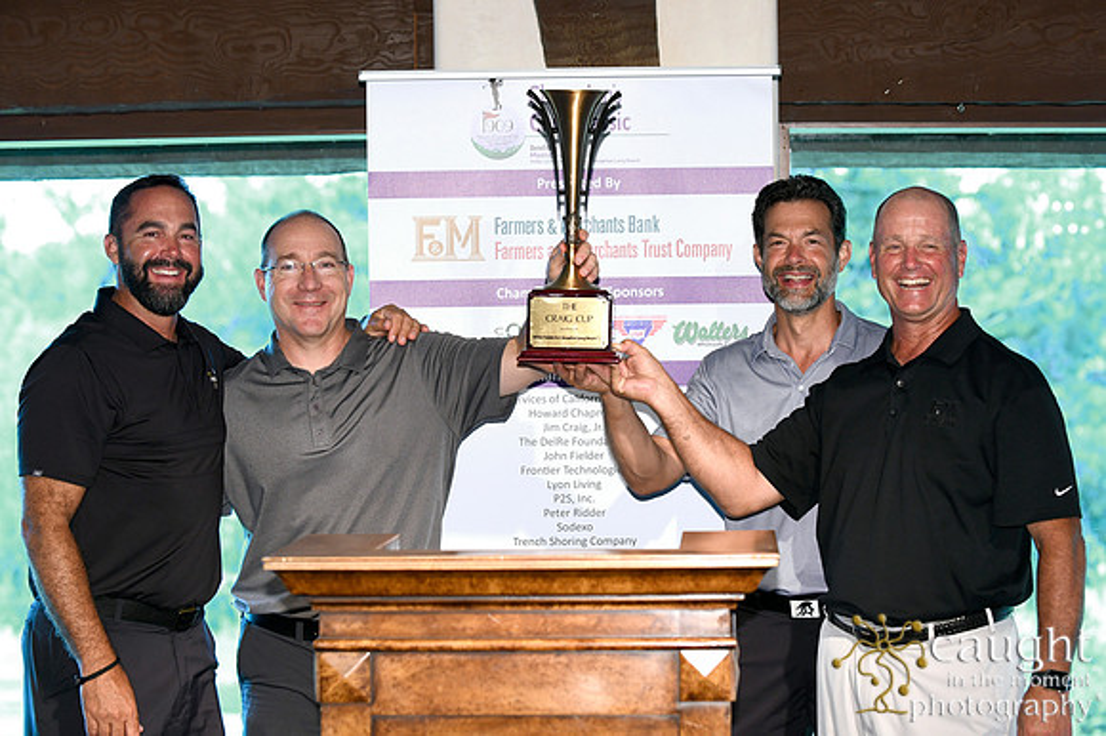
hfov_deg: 25.4
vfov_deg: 17.0
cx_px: 553
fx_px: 2456
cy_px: 368
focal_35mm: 80
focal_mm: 80
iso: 1000
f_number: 4.5
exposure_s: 1/160
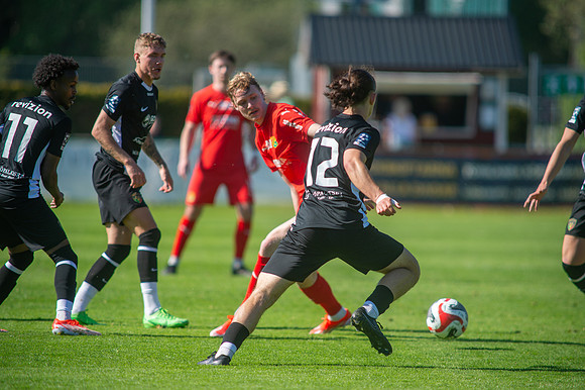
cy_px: 195
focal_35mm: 424
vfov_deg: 3.2
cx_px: 292
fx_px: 6889
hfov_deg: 4.9
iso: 220
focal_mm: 420
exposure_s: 1/1600
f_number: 4
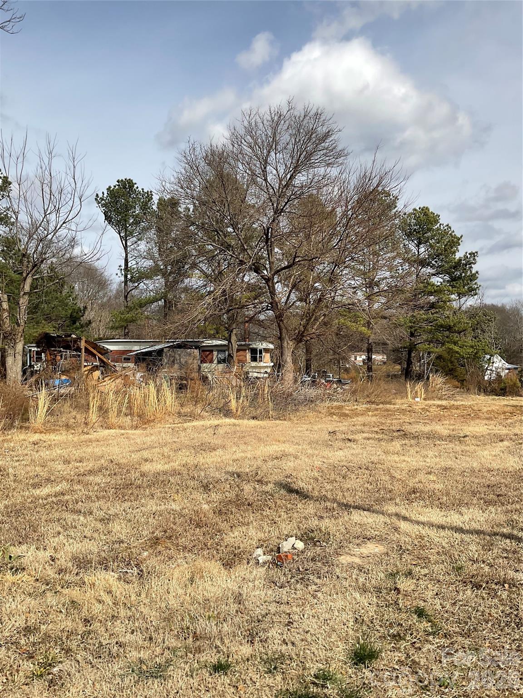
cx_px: 262
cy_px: 349
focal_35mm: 29
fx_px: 584
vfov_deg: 61.7
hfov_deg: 48.2
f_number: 1.8
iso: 16
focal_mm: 3
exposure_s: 1/3125
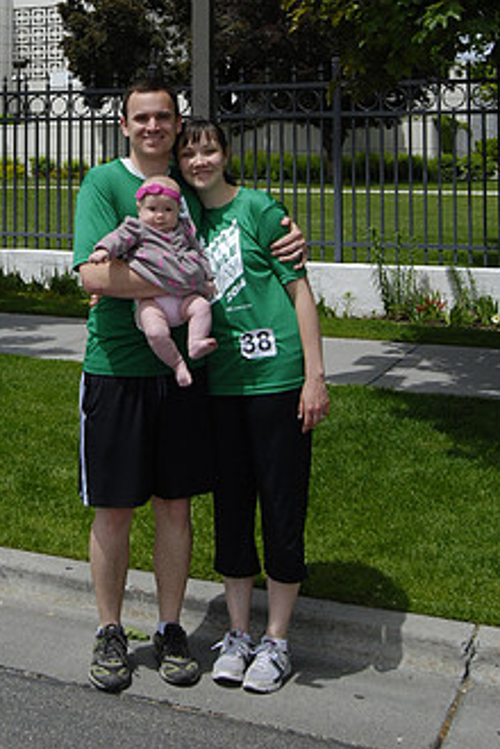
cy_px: 118
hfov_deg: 23.0
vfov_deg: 33.2
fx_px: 1208
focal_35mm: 58
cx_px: 82
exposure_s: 1/800
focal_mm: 22
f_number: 10
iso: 400
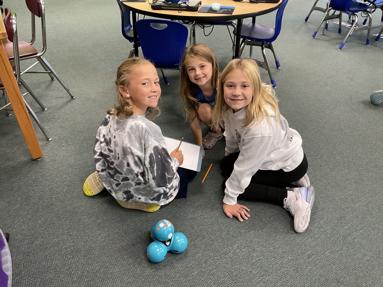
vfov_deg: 48.2
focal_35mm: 29
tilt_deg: -36.3
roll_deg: +0.4
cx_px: 192
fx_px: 321
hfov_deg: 61.7
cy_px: 144
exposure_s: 1/60
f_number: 1.8
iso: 160
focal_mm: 3
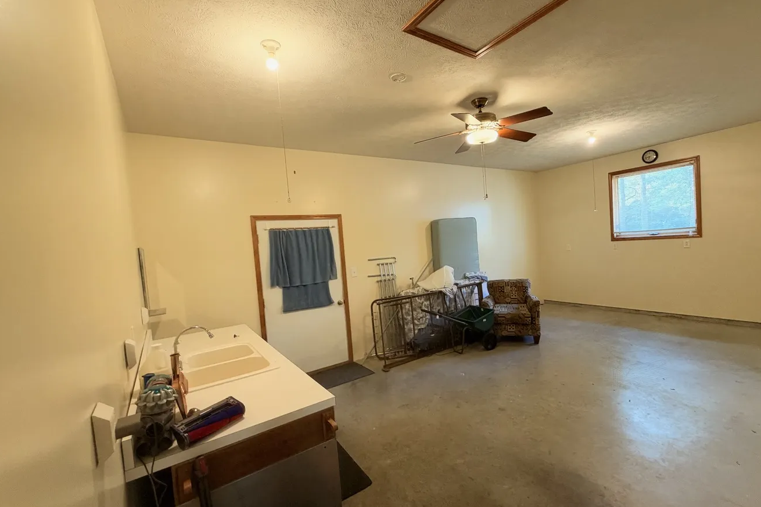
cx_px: 402
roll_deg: +4.6
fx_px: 338
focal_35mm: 16
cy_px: 258
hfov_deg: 96.6
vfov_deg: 73.8
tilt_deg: -2.3
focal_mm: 2.22
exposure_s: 1/60
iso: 320
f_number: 2.2
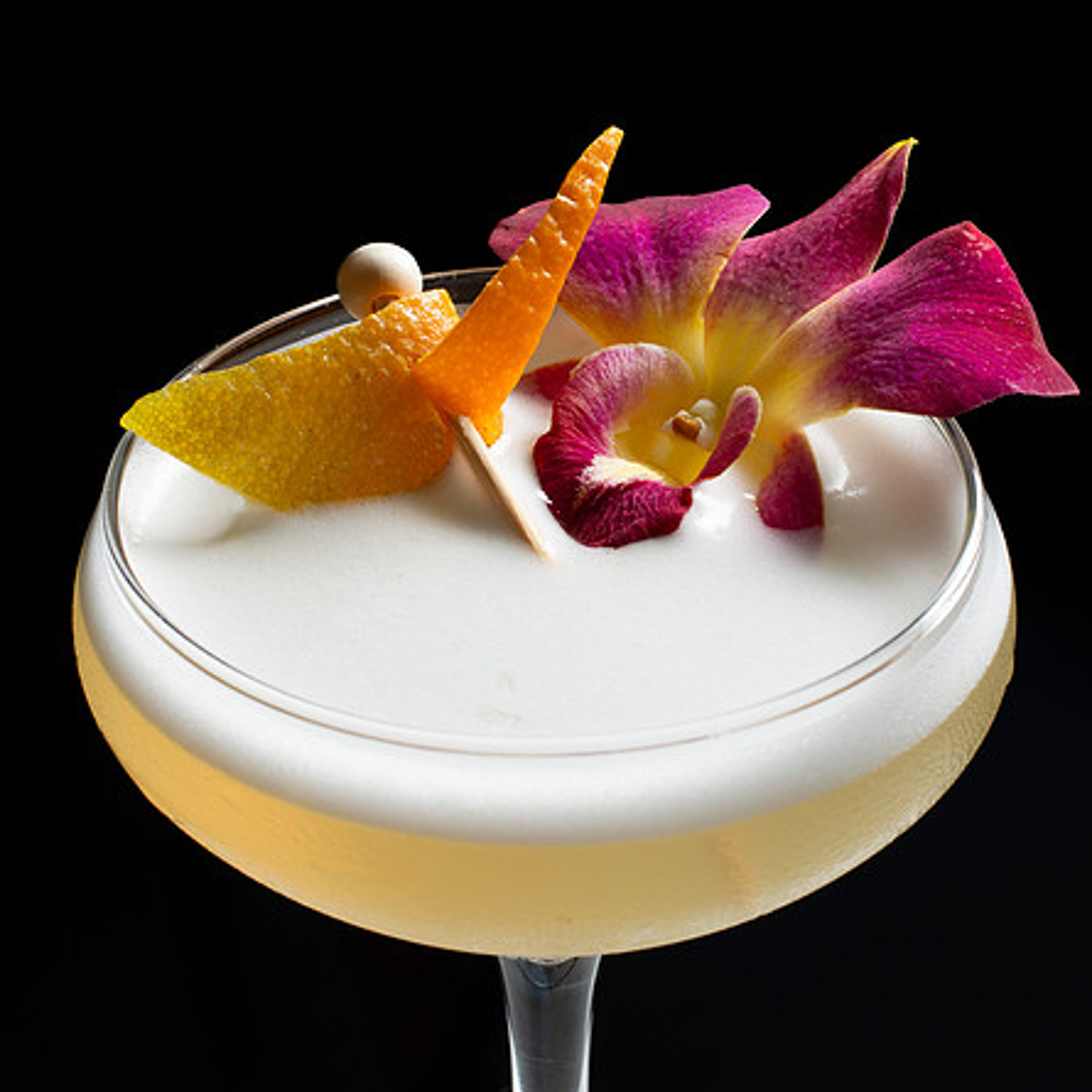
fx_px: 2855
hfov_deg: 21.7
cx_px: 553
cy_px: 570
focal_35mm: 80
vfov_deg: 21.7
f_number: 13
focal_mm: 50
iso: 200
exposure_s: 1/200
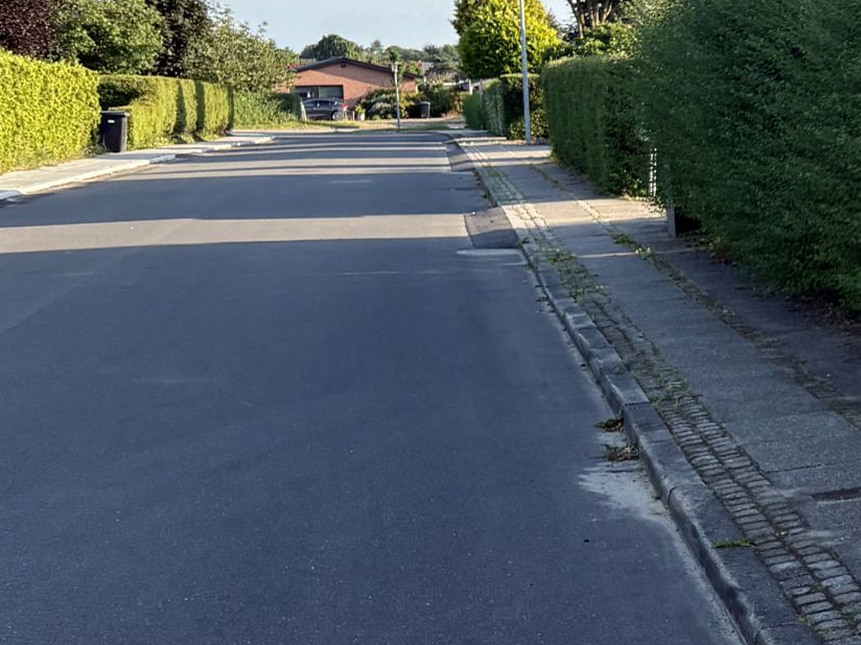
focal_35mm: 82
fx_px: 2040
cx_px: 1298
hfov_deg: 20.4
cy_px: 226
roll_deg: +1.2
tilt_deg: -4.1
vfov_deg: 18.0
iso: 50
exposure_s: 1/987
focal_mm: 5.96
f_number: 1.6
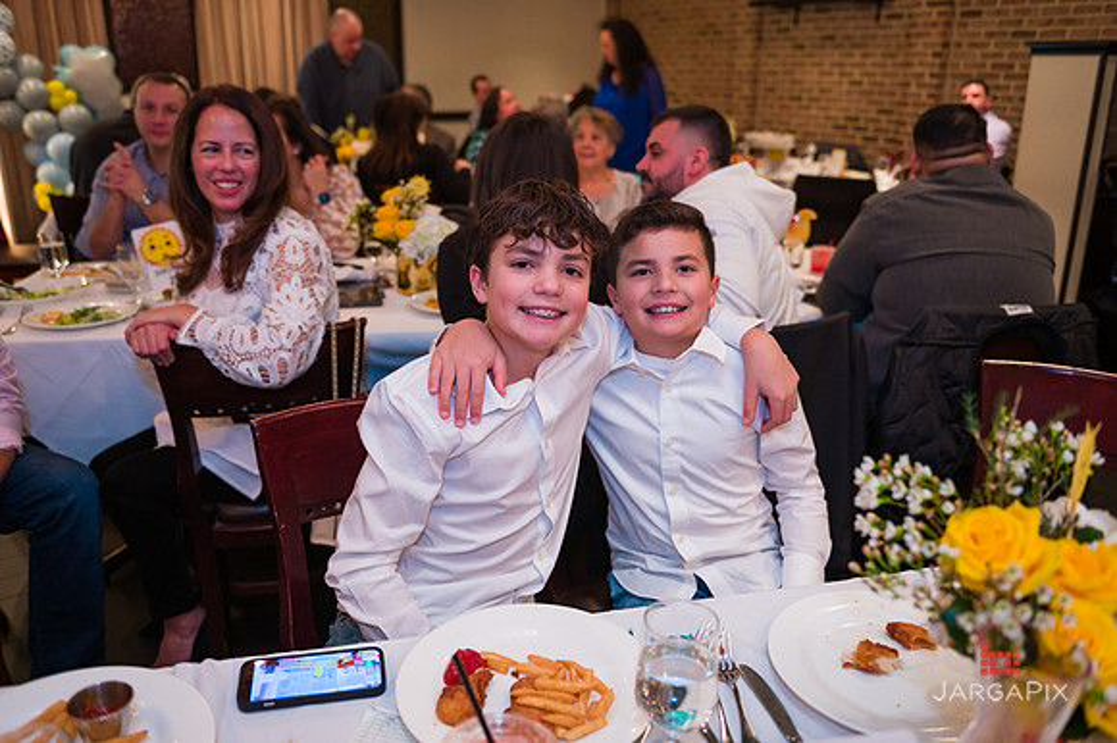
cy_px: 372
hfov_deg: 63.7
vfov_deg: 44.9
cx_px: 558
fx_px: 899
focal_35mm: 29
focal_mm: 29
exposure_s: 1/200
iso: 1600
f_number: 3.2
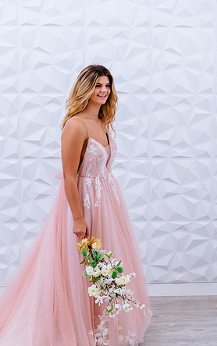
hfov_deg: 19.4
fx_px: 633
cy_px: 173
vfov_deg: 30.6
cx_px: 105
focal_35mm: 67
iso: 1000
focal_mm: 65
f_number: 4
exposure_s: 1/200
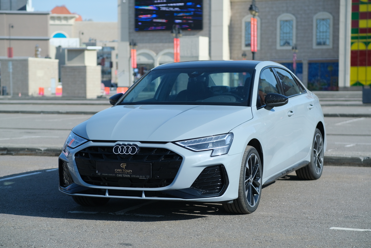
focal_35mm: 84
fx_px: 865
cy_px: 124
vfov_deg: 16.3
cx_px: 186
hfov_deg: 24.2
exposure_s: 1/12000
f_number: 2.2
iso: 800
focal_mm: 56
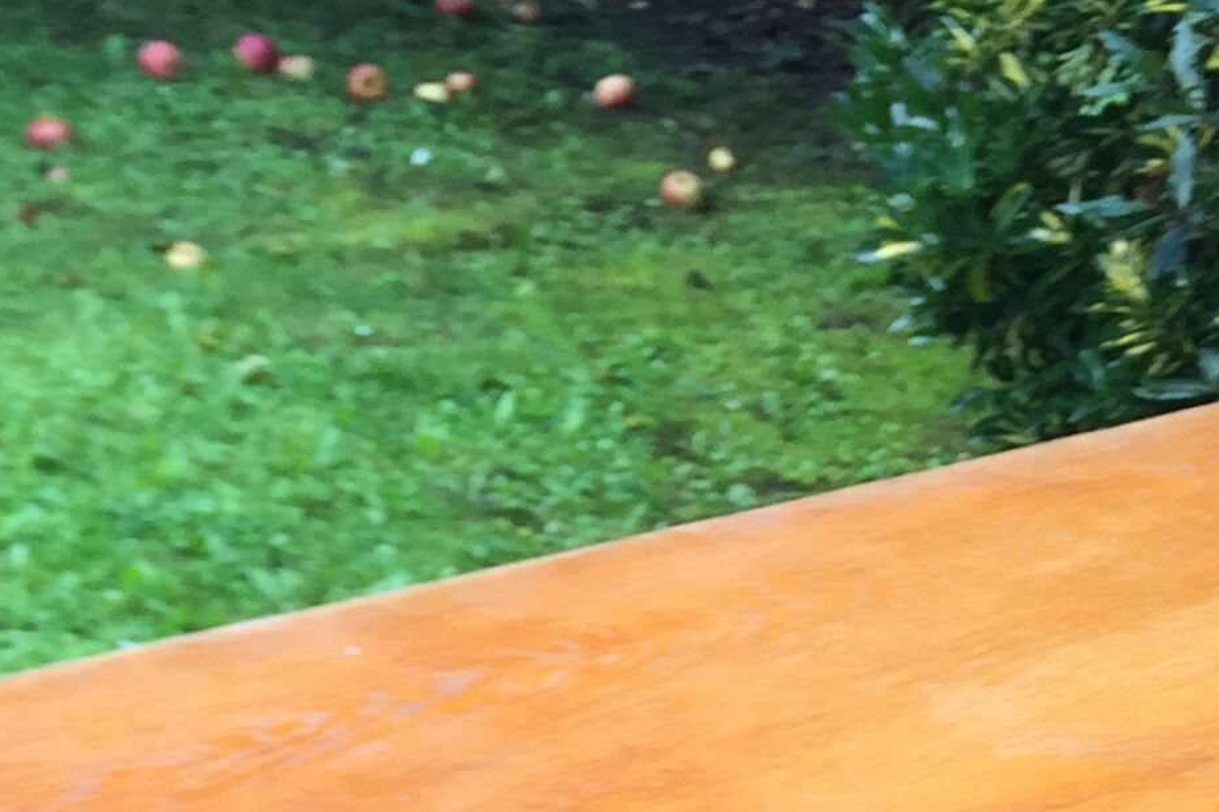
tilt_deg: -38.4
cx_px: 1003
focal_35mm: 107
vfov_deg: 10.6
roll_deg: -3.7
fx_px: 3622
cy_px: 2085
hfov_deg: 18.9
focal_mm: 4.15
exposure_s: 1/50
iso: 32
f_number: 2.2
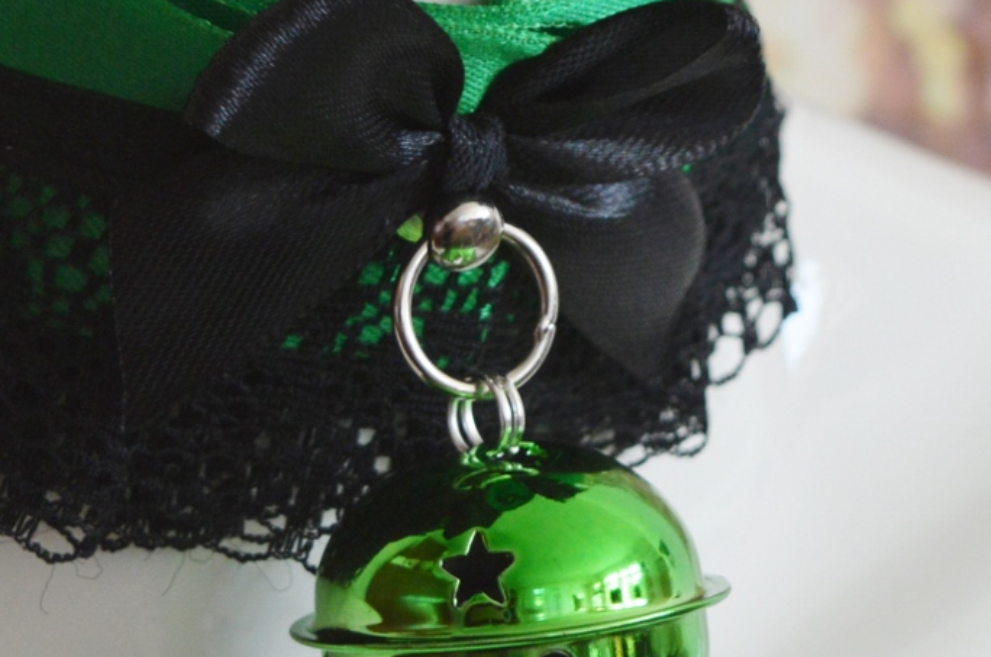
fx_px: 6432
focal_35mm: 234
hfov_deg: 8.8
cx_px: 393
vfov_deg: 5.9
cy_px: 279
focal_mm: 48
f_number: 5.3
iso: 500
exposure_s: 1/80
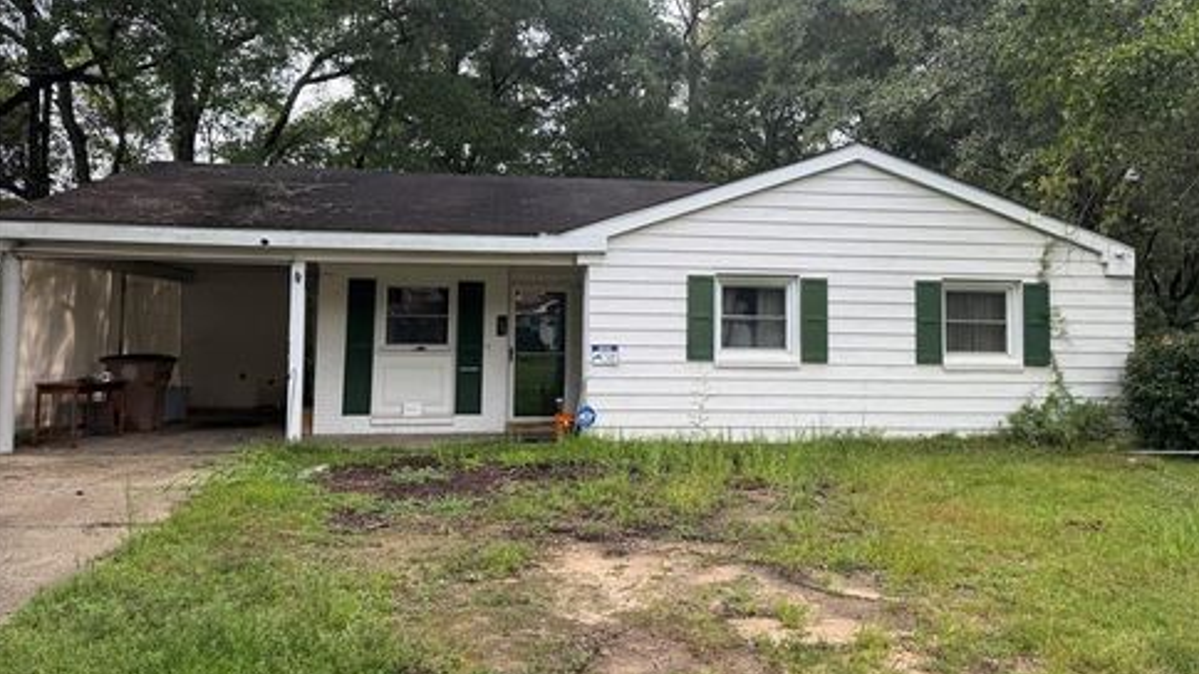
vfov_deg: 42.7
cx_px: 614
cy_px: 284
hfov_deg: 69.9
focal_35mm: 27
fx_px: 858
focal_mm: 6.76
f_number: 1.78
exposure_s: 1/822
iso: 80
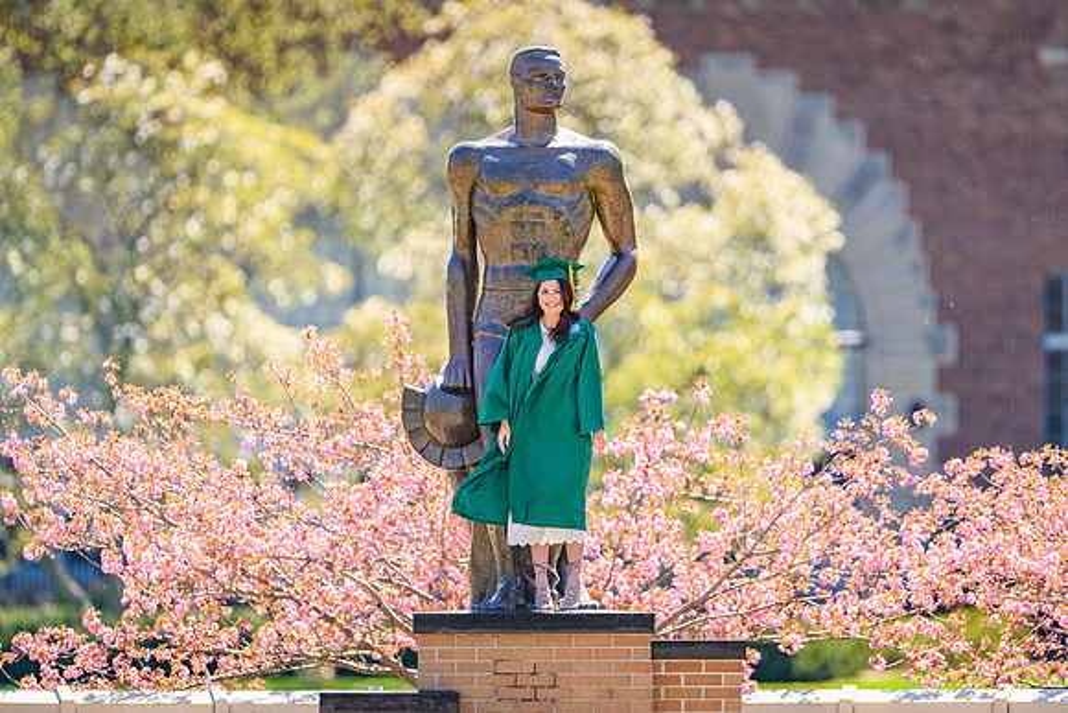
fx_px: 14026
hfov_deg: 4.4
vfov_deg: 2.9
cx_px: 558
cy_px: 294
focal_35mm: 473
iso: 160
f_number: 2.8
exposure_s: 1/800
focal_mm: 400
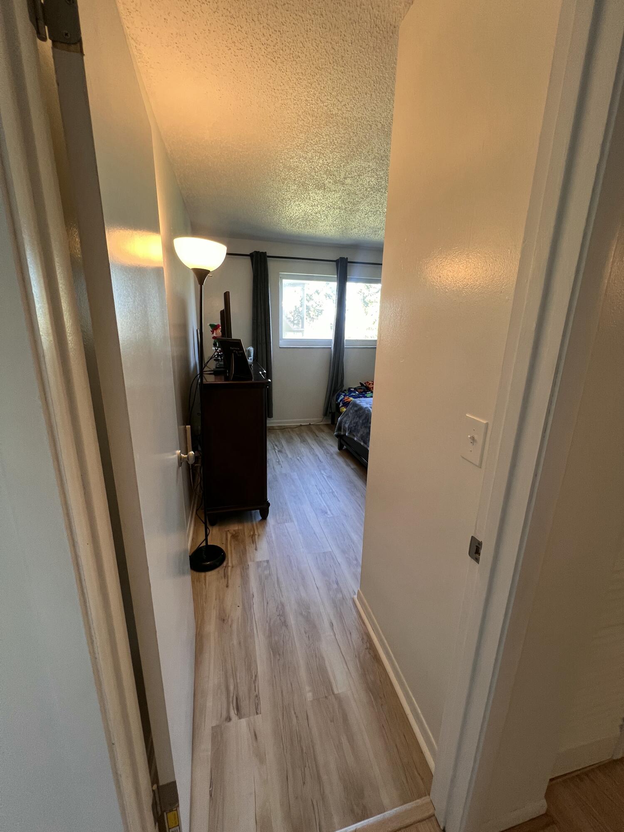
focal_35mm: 13
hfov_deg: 89.9
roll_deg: -1.1
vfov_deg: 106.2
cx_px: 312
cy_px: 416
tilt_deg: -14.8
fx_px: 312
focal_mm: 1.57
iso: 160
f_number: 1.8
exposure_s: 1/60
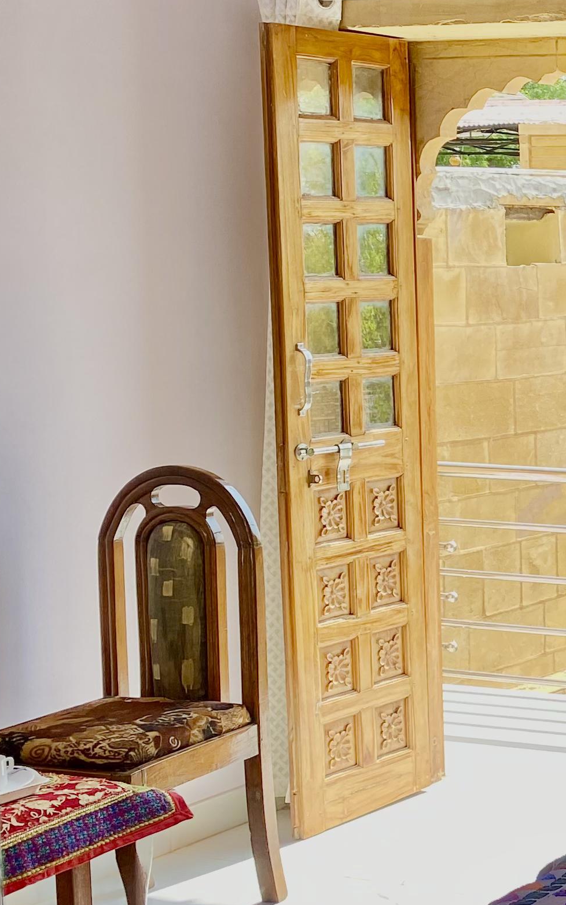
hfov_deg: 15.0
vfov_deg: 29.0
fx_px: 1752
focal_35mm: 71
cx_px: 1122
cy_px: 407
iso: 32
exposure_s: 1/483
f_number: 1.8
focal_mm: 4.25
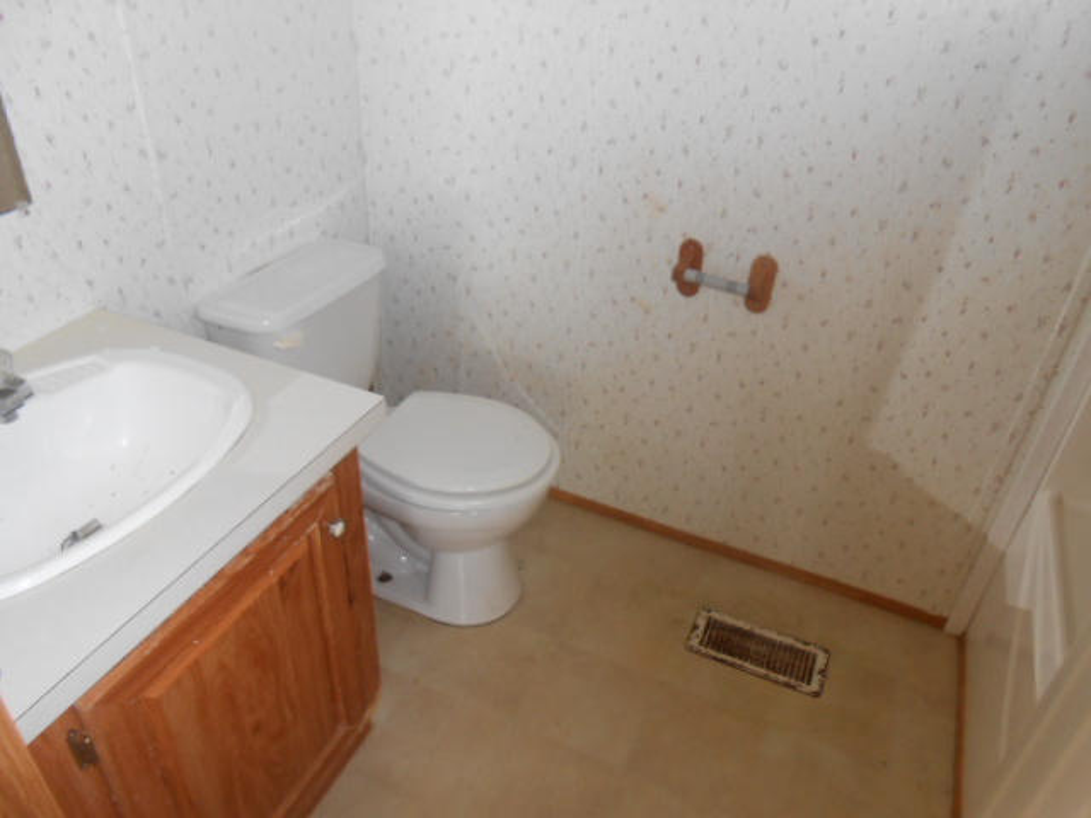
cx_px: 546
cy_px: 409
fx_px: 819
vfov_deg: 53.1
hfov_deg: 67.3
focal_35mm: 26
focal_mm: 4.6
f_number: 3.5
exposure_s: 1/25
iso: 200
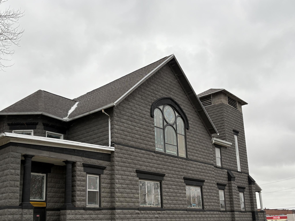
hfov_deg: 48.9
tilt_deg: +14.1
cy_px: 151
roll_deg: +0.9
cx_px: 133
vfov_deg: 37.2
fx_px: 324
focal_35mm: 38
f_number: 1.6
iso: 40
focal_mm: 5.96
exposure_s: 1/122
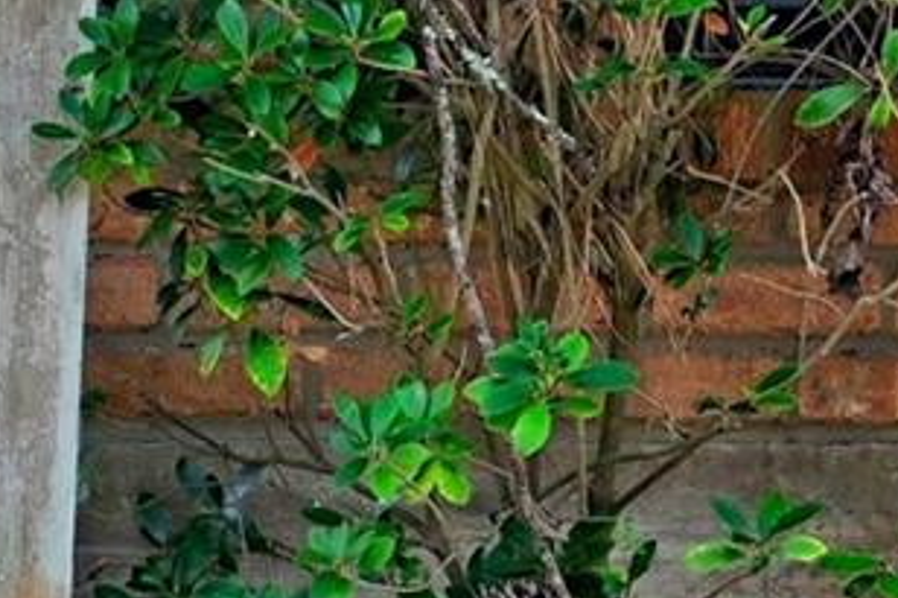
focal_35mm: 133
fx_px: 3316
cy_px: 443
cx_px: -668
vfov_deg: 10.3
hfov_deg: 13.9
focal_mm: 20
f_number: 8
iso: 400
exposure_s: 1/80
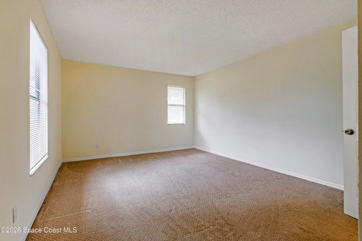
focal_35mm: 16
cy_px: 120
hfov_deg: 95.0
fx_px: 166
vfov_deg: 72.1
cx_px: 181
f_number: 9
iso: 250
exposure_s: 1/60
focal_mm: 11
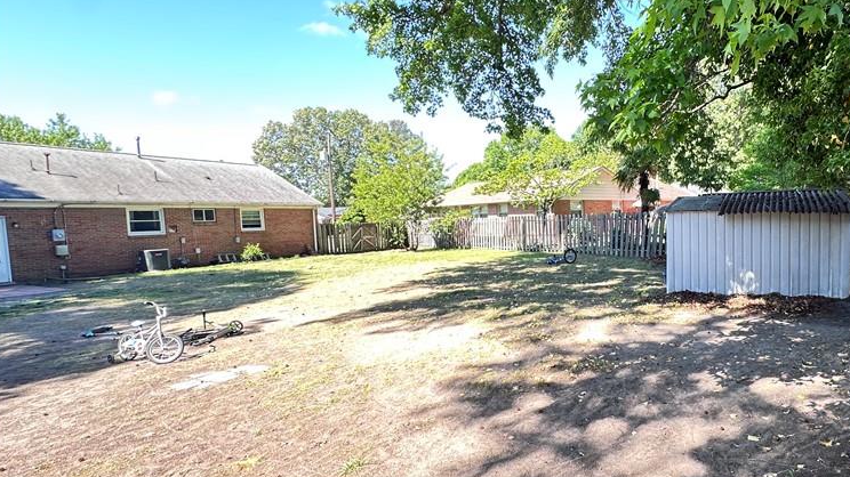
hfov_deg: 80.7
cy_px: 251
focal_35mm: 21
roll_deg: +2.4
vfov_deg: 53.5
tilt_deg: -3.8
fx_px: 473
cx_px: 575
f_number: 2.2
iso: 50
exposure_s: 1/99
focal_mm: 2.22
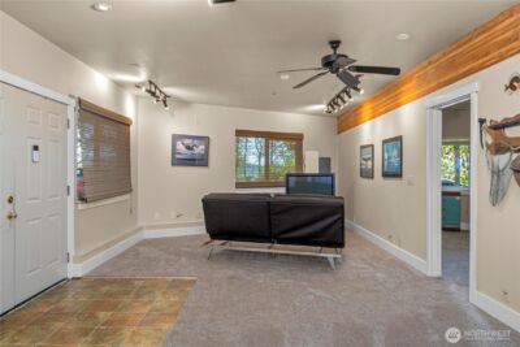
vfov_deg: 53.2
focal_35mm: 24
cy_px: 174
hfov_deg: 73.7
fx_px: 347
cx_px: 260
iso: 800
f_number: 6.7
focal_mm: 24
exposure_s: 1/30
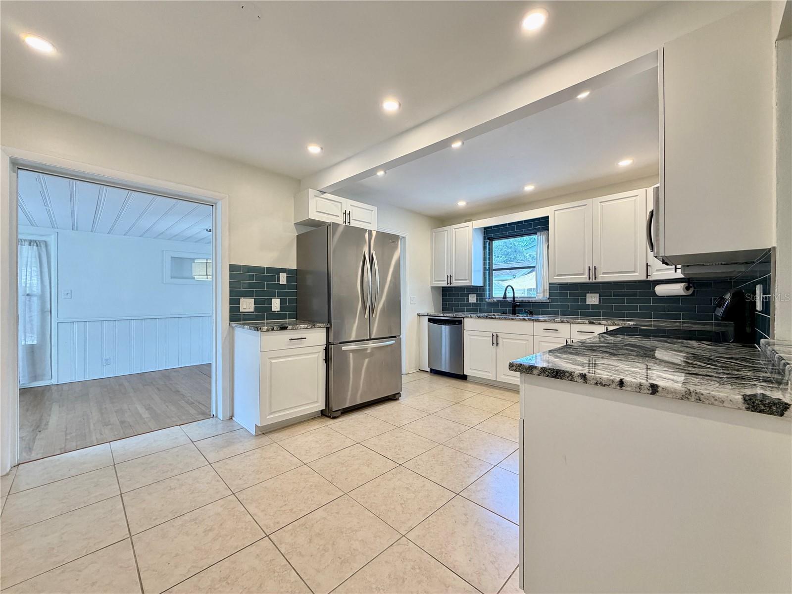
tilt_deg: -0.1
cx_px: 396
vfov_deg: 85.7
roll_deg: +0.3
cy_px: 297
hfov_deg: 102.1
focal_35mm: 14
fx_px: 320
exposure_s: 1/120
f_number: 2.2
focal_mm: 2.22
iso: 200
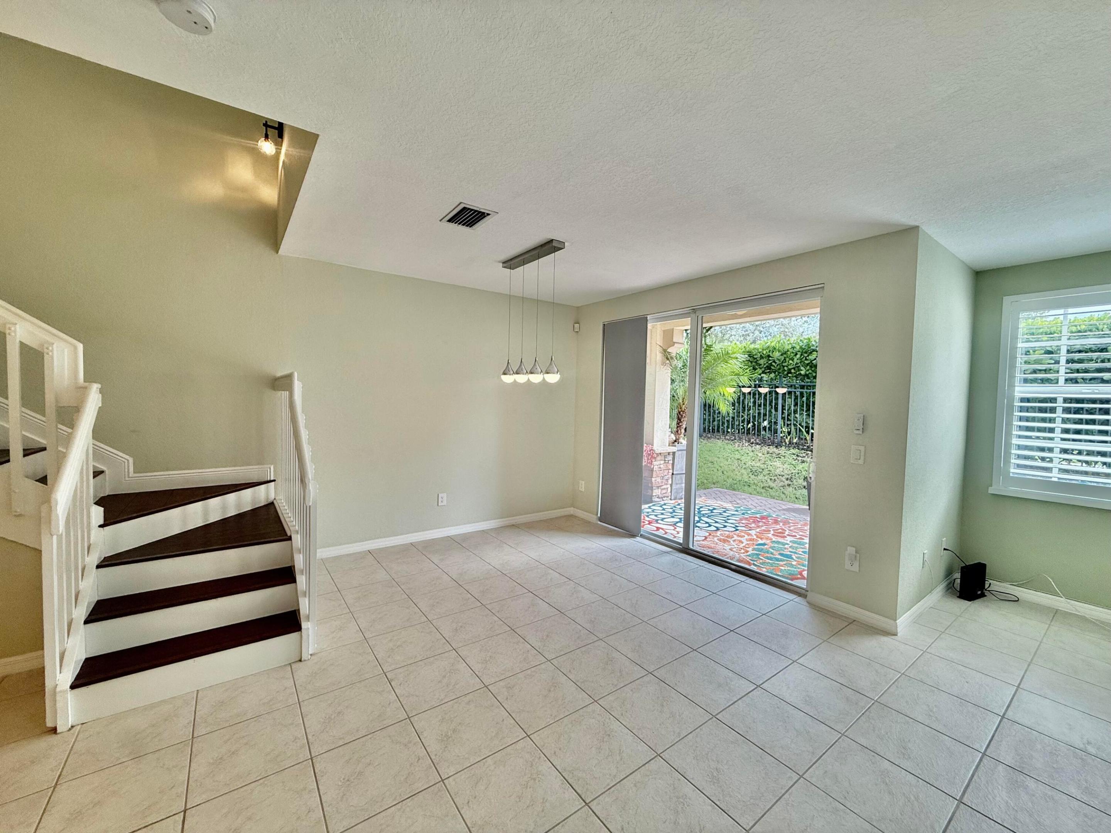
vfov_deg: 85.7
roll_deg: -1.7
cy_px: 416
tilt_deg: -2.8
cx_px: 556
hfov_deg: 102.1
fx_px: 449
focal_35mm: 14
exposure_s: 1/193
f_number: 2.2
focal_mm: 2.22
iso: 64
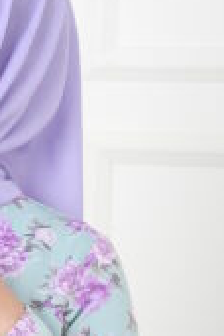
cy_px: 401
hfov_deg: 6.0
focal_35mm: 227
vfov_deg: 9.0
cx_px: -84
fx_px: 2119
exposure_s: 1/250
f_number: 7.1
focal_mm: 60
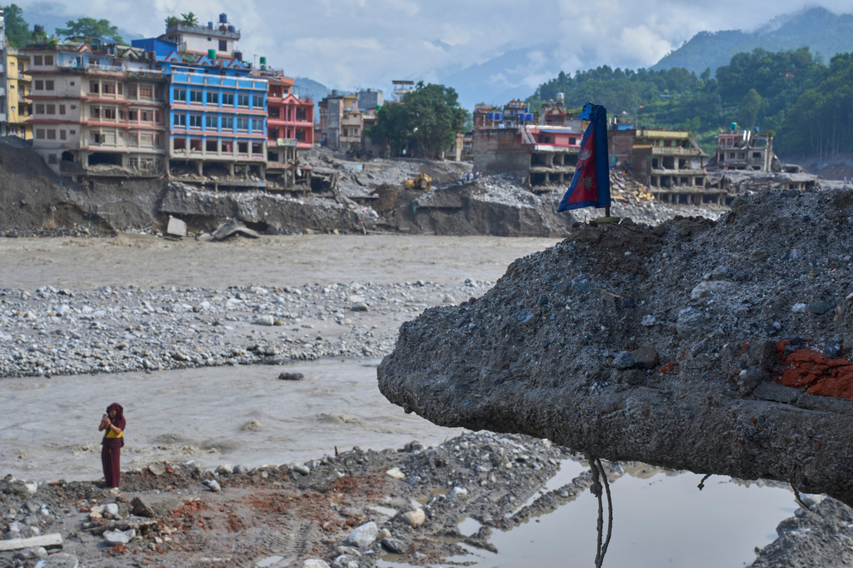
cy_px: 284
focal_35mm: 59
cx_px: 426
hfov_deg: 33.9
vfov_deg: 23.0
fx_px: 1397
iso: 500
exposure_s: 1/100
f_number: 18
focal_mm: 59
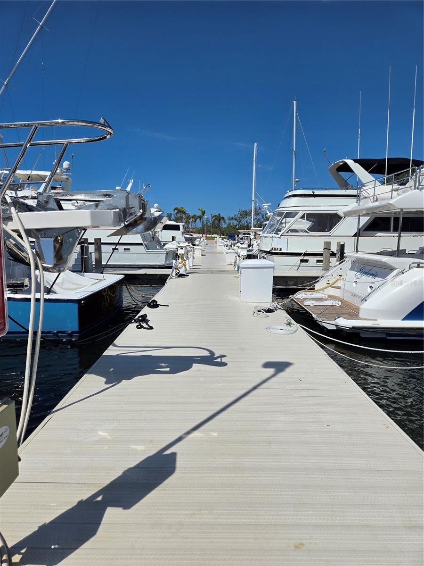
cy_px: 283
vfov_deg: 73.9
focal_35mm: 23
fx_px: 376
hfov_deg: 58.9
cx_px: 212
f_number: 1.8
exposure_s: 1/4883
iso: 25
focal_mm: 5.4
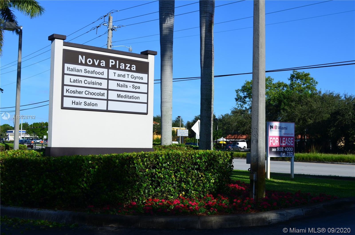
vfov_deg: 30.7
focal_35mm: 44
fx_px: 428
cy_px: 118
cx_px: 178
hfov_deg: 45.1
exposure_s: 1/250
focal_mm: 29
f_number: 8
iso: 100
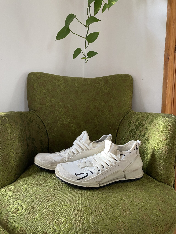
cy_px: 117
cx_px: 88
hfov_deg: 53.1
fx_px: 176
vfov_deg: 67.3
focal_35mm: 26
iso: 125
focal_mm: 4.25
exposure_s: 1/71
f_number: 1.8
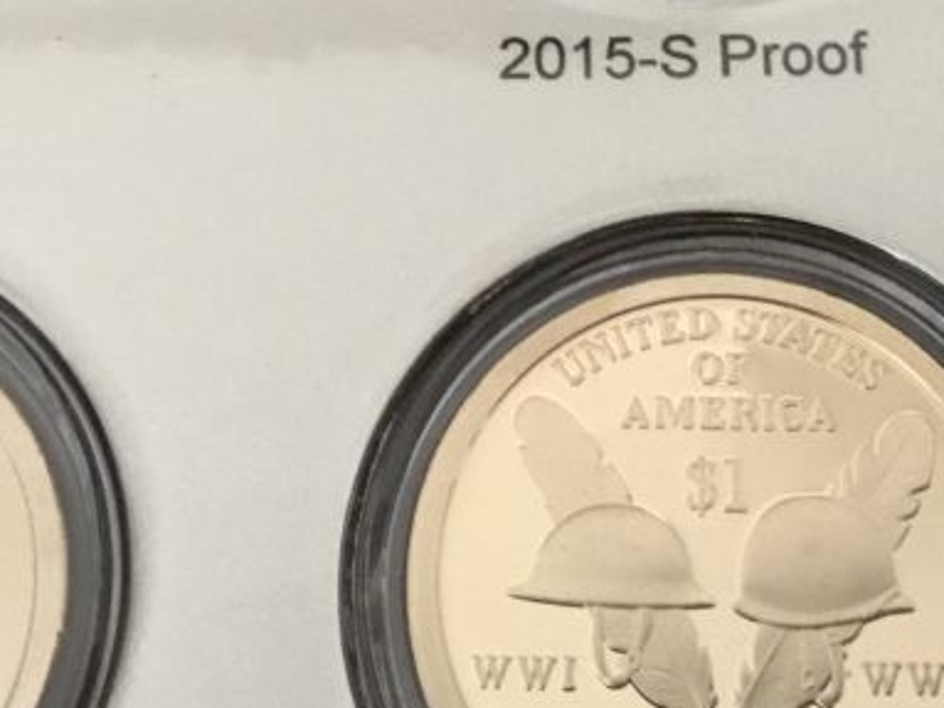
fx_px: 2208
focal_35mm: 81
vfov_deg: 17.9
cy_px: 72
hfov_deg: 24.1
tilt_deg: -68.5
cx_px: 557
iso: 200
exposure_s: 1/30
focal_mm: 3.3
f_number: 2.4
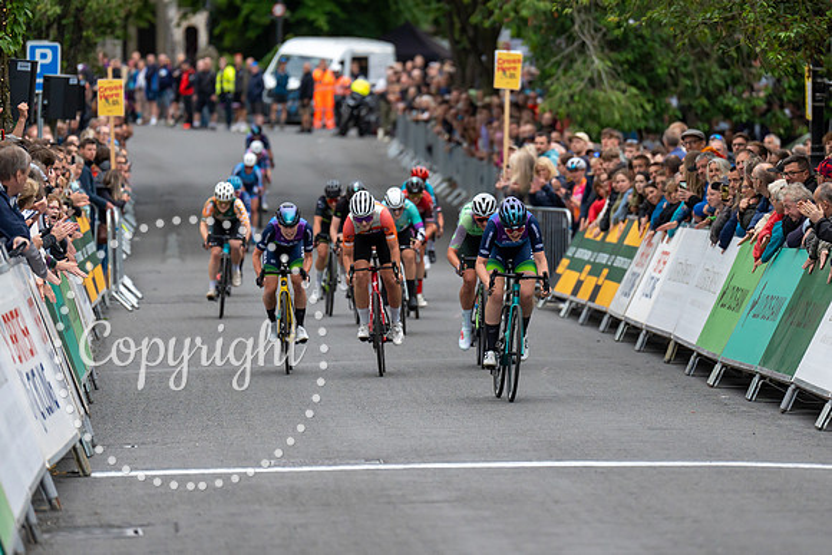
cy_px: 247
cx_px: 513
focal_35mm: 299
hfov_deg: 6.9
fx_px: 6916
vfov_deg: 4.6
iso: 1000
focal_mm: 200
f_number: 2.8
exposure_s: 1/800
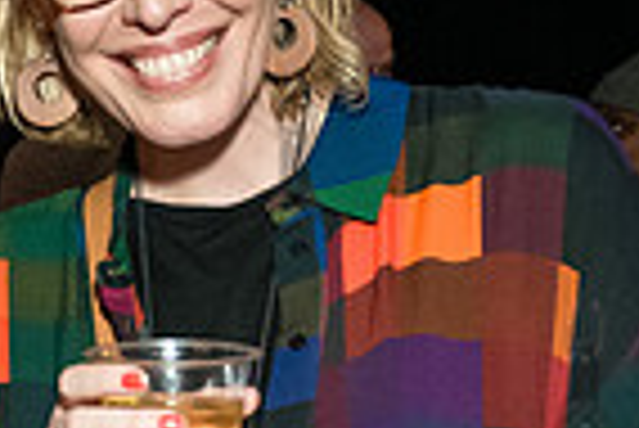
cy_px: 310
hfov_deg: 15.8
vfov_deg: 12.0
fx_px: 2026
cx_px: -434
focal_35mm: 114
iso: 4000
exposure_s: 1/160
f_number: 4
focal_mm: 24
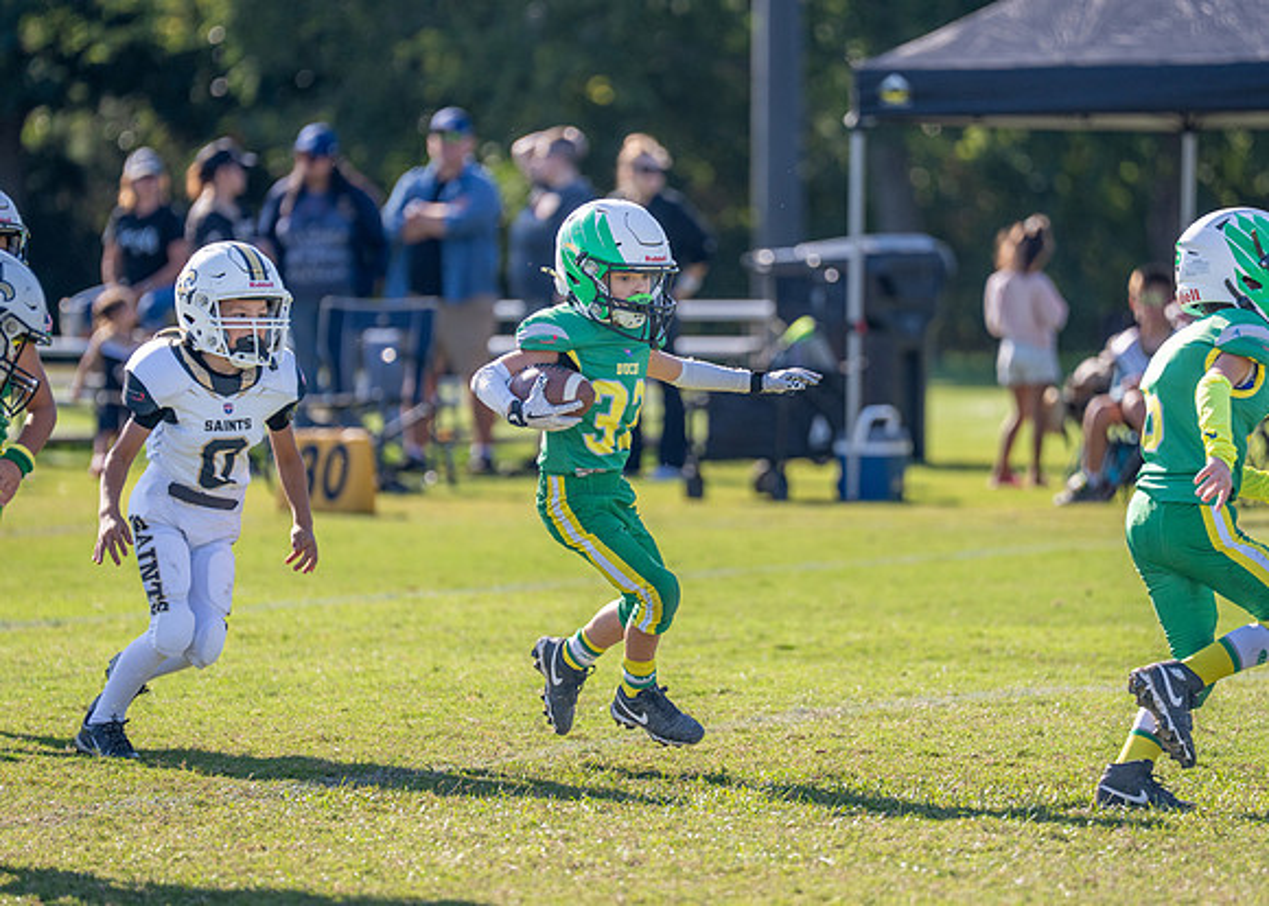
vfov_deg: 5.5
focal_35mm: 261
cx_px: 674
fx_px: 9409
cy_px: 425
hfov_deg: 7.7
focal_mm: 200
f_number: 2.8
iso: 250
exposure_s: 1/2500
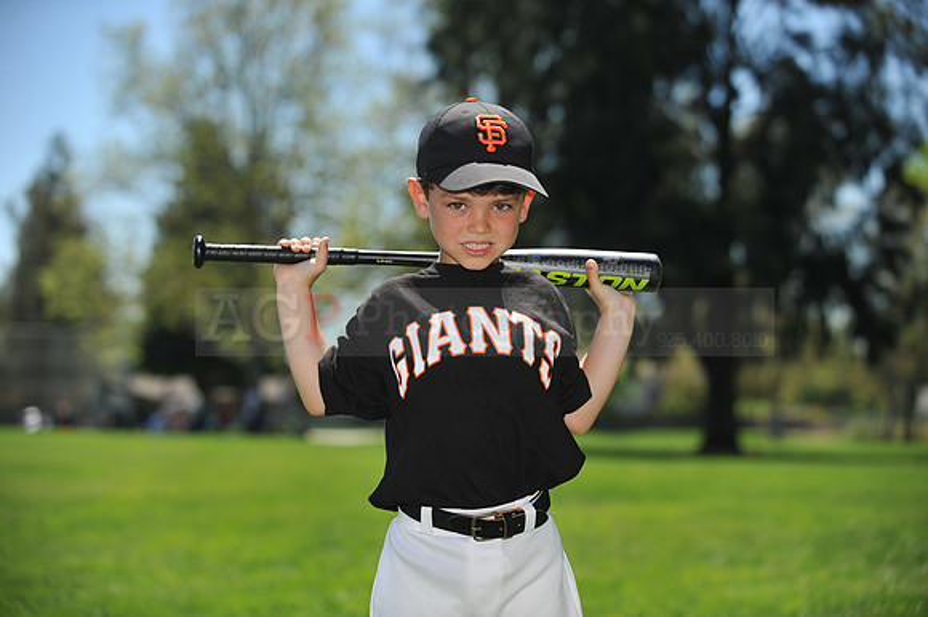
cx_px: 464
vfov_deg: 15.9
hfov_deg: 23.7
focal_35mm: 86
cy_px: 308
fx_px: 2216
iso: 200
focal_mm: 86
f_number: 4
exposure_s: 1/2000
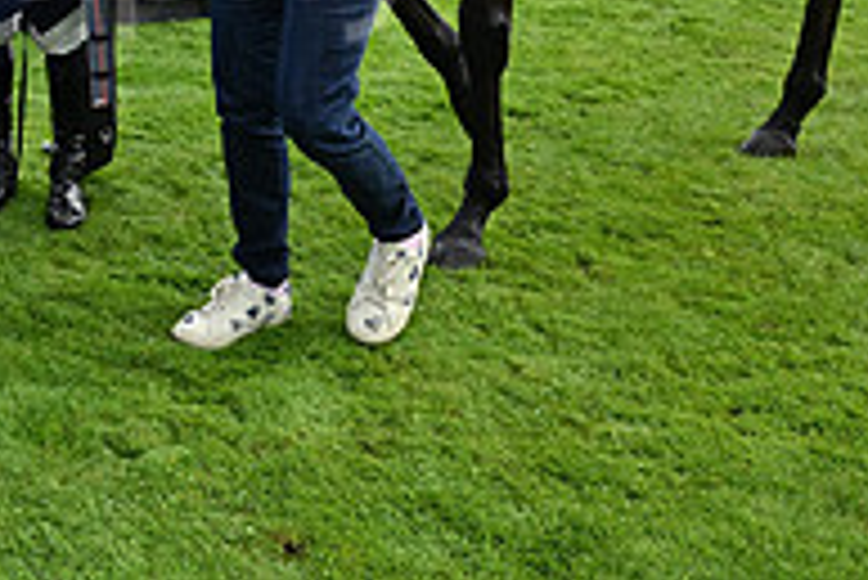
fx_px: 1737
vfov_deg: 17.2
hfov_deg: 25.5
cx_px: -139
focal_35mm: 72
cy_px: -286
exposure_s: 1/640
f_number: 6.3
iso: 500
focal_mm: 24
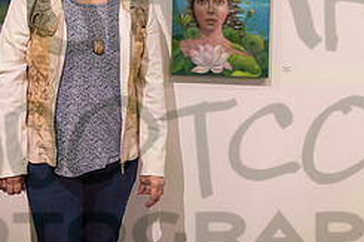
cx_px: 166
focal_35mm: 83
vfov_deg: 16.0
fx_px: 839
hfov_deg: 24.5
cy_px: -20
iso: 4000
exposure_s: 1/250
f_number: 3.2
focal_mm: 35
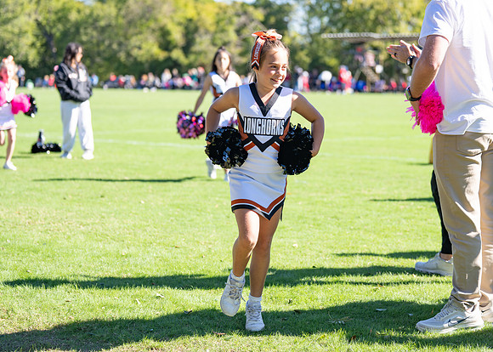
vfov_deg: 16.2
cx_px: 252
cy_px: 142
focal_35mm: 88
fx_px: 1237
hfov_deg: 22.5
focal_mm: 70
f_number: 2.8
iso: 200
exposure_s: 1/1600
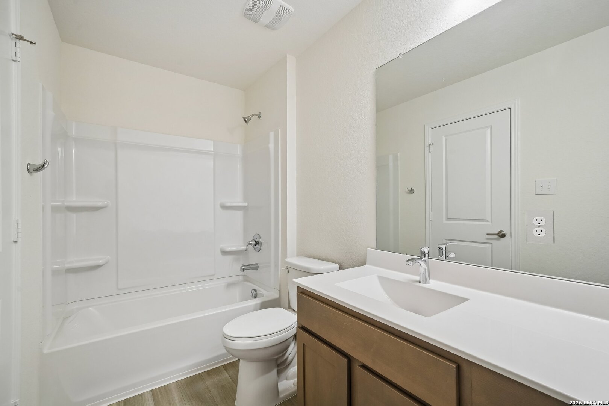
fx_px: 254
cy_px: 203
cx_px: 304
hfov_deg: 100.4
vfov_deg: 77.3
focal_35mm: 15
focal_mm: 15
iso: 500
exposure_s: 1/30
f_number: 8
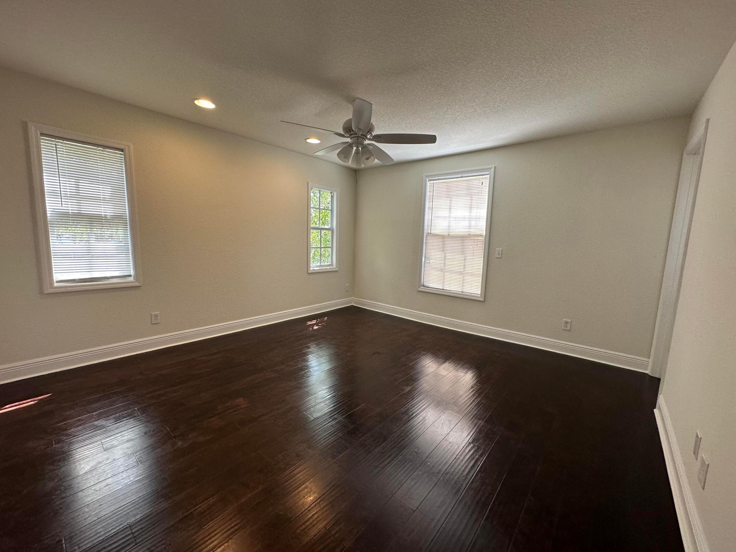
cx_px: 368
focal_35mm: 14
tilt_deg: -7.9
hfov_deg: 102.1
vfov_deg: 85.7
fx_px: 298
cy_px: 276
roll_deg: -2.1
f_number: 2.2
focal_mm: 2.22
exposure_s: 1/120
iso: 80
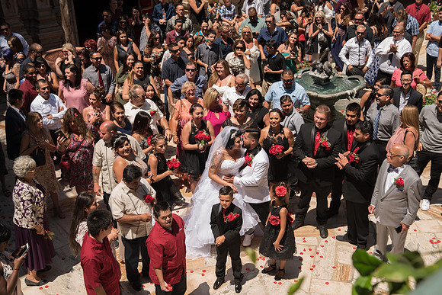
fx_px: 589
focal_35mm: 48
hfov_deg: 41.1
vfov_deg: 28.1
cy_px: 148
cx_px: 221
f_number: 8
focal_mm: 48
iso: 100
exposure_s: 1/250
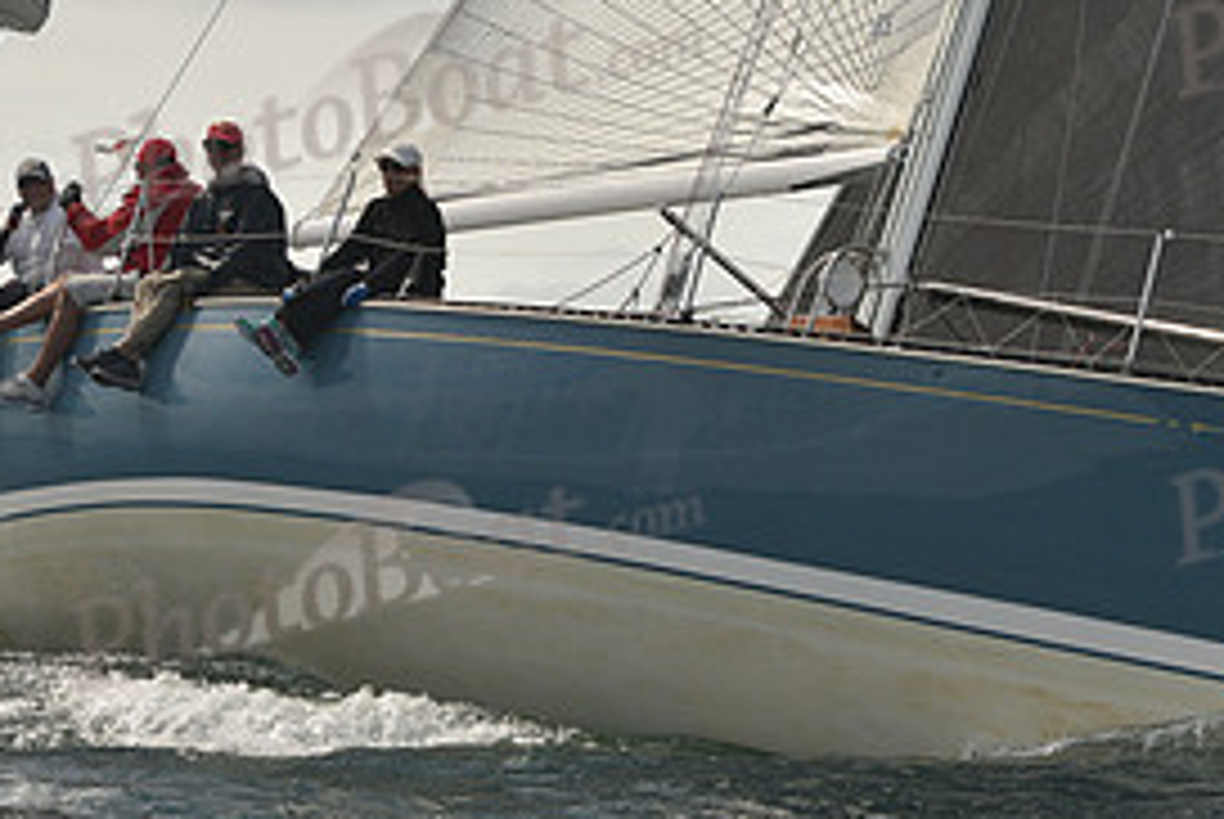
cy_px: 277
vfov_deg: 9.2
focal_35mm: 149
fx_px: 5071
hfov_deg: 13.7
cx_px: 940
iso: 320
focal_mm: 70
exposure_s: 1/1000
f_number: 6.3
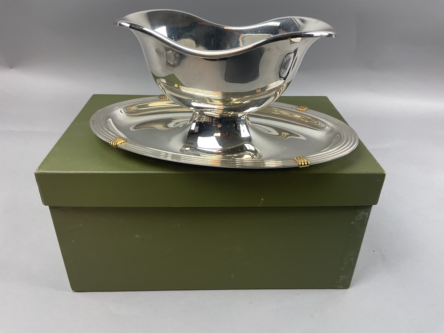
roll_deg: -1.3
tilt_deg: -32.6
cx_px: 222
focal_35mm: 29
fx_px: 372
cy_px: 166
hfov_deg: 61.7
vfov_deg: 48.2
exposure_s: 1/100
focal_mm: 3
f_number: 1.8
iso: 64
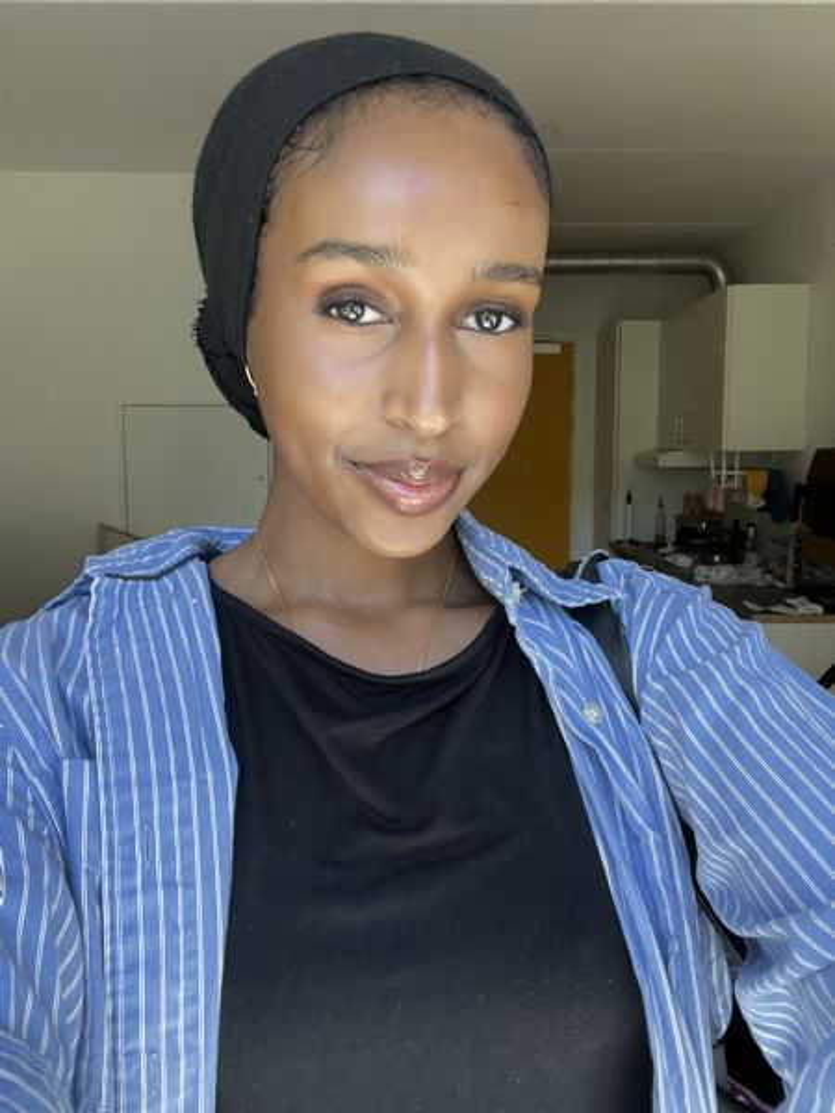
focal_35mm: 30
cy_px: 556
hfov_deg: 46.8
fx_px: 965
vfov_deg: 60.0
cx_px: 418
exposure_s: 1/121
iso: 80
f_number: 2.2
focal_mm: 2.71
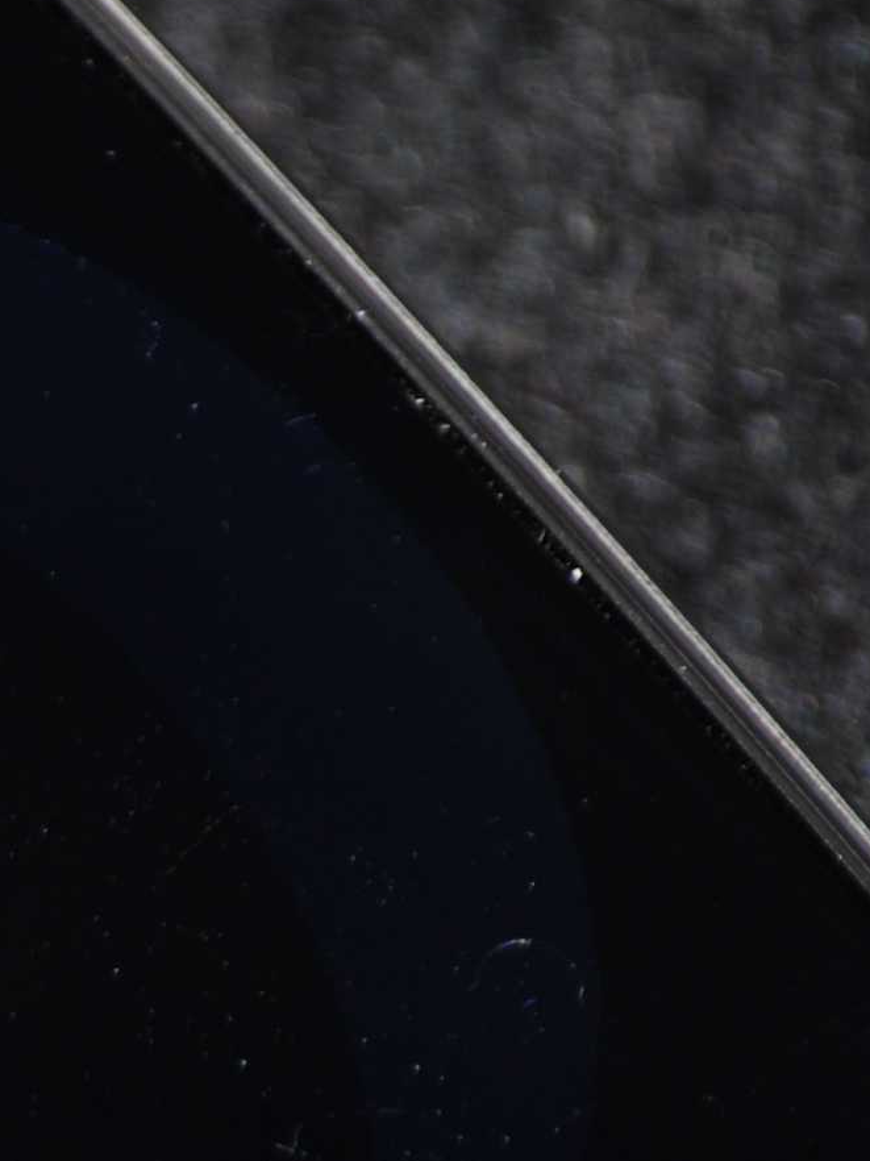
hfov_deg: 1.5
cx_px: -1140
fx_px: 32961
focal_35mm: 983
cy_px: 1476
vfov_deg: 2.0
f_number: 5.3
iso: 100
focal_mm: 155
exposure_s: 1/125
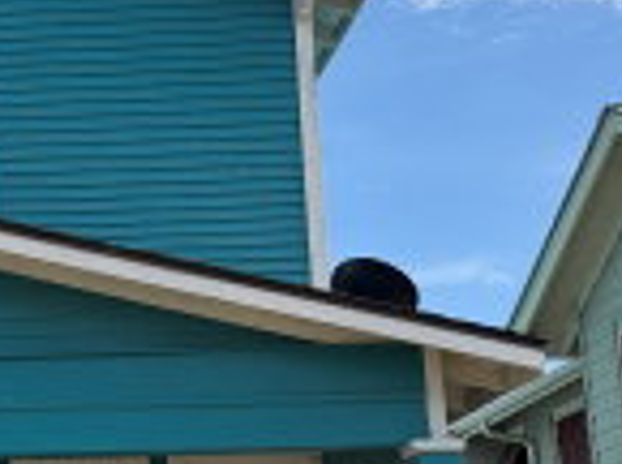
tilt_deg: +11.3
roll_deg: +0.7
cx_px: -159
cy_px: 387
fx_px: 1524
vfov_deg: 17.1
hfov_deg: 21.2
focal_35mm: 85
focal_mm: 6.76
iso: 80
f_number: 1.78
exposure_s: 1/5319
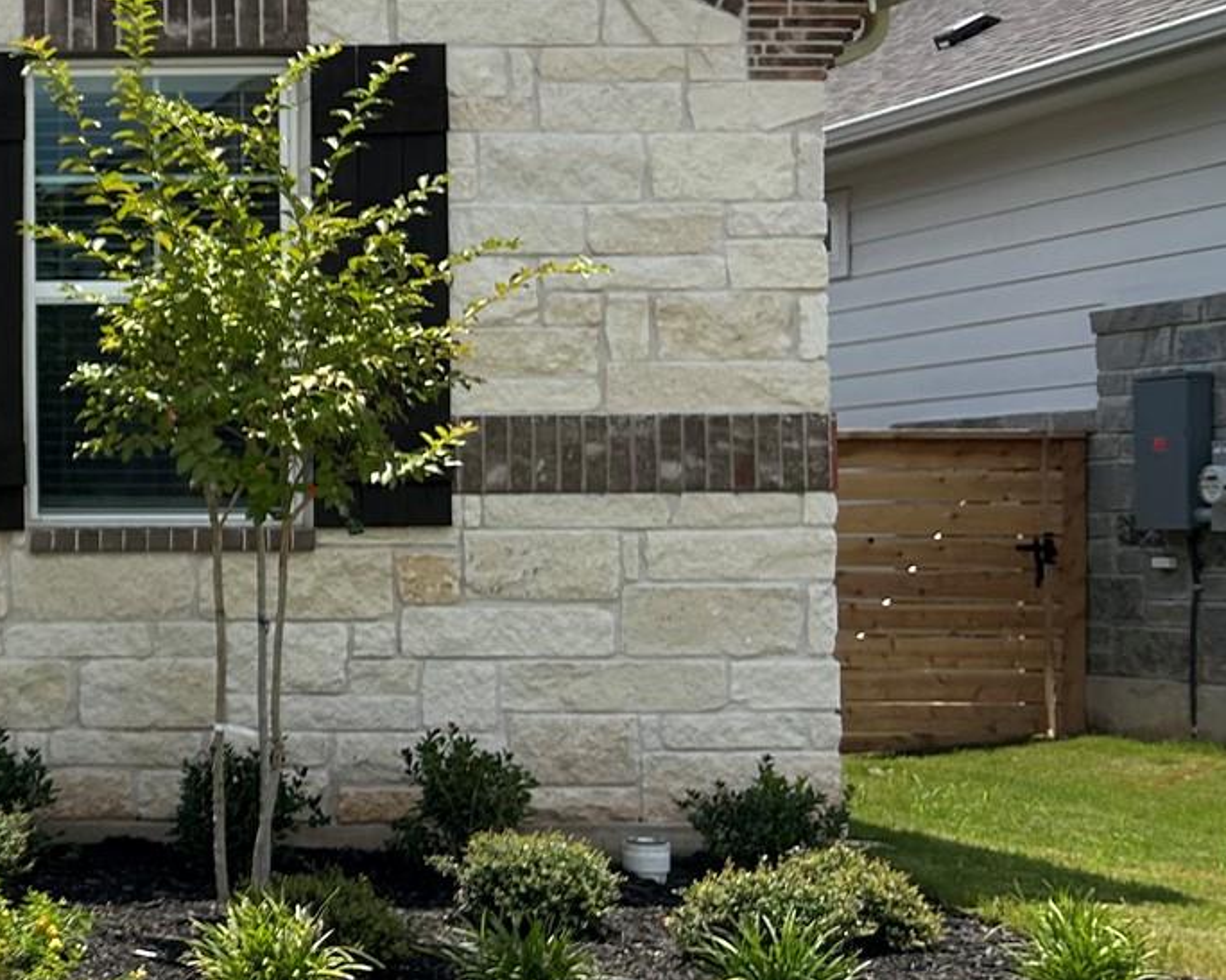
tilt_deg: +1.3
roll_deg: +0.4
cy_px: 426
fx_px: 2757
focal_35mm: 76
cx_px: -566
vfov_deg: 20.2
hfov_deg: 21.4
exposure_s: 1/6993
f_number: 1.5
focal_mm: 5.7
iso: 50
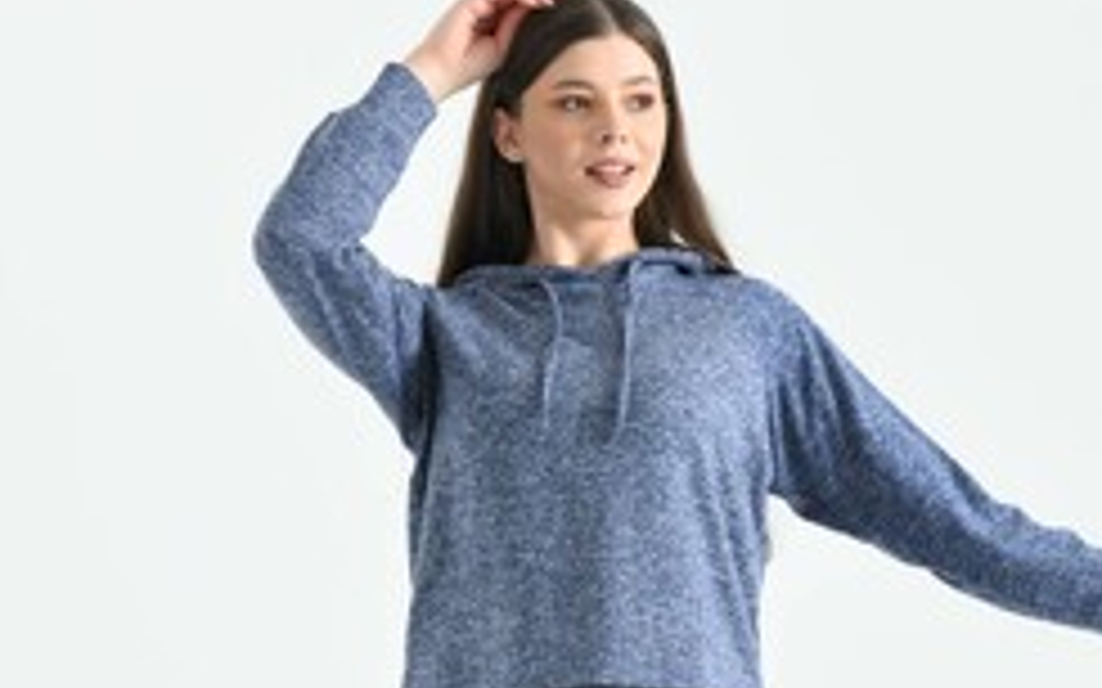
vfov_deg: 7.1
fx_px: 5525
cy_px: 868
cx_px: 729
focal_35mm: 184
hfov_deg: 11.4
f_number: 5.6
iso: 100
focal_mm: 82
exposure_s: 1/125
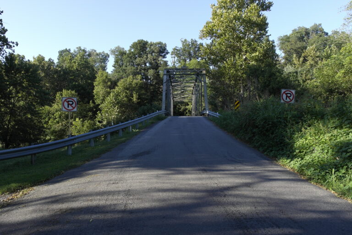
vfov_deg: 43.6
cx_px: 176
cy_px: 118
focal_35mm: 30
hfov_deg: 61.9
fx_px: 293
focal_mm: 20
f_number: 5
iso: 100
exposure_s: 1/160
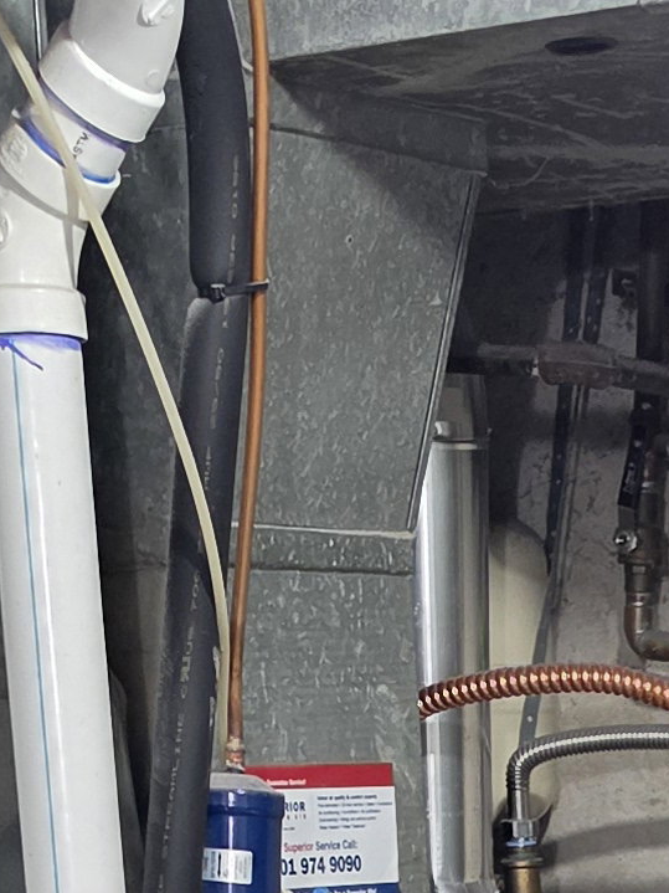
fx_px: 3299
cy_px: 1620
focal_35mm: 128
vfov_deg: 13.7
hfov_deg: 11.4
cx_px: 778
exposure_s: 1/120
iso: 320
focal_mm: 6.5
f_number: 1.4
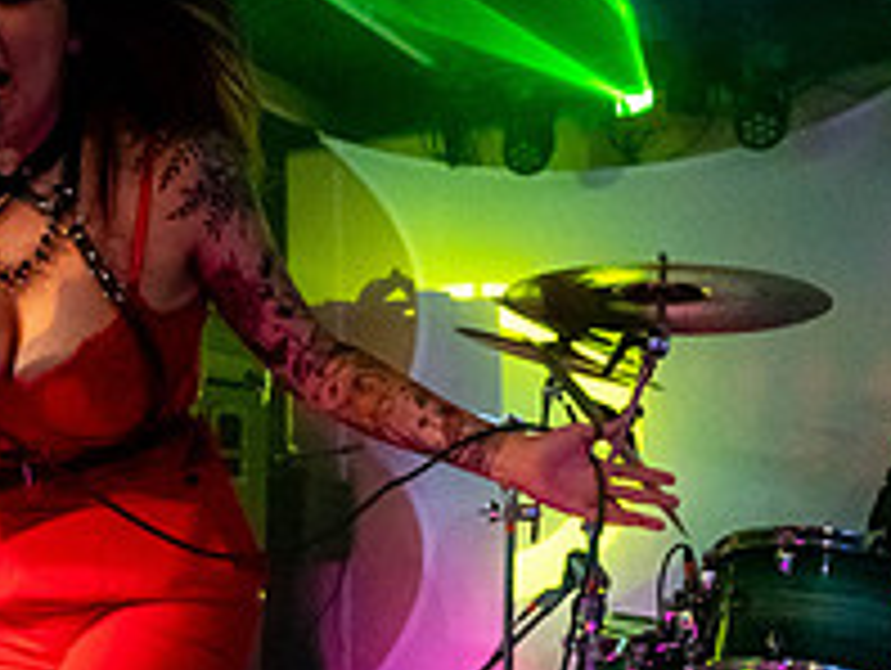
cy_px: 426
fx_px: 1160
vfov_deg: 32.1
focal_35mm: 45
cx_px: 323
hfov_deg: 41.7
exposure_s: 1/250
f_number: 2.8
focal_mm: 14
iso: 3200
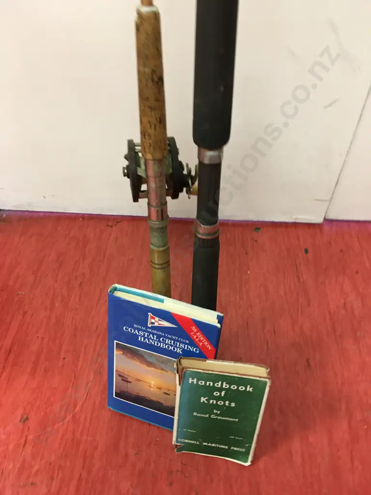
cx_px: 186
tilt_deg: -50.9
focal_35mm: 29
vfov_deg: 61.7
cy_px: 248
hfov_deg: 48.2
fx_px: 414
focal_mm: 4.15
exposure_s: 1/10
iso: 100
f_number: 2.2
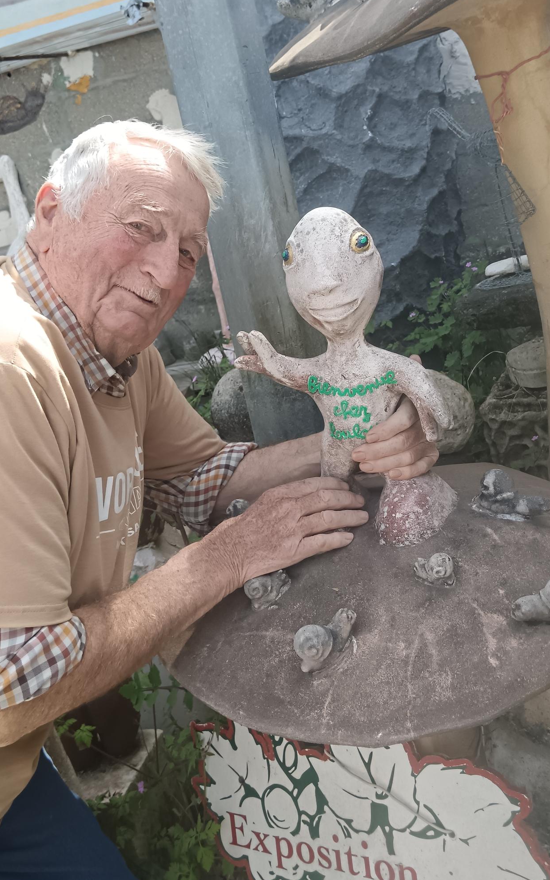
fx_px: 887
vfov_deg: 52.4
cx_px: 298
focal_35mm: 37
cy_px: 360
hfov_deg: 34.4
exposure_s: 1/900
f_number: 1.9
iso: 370
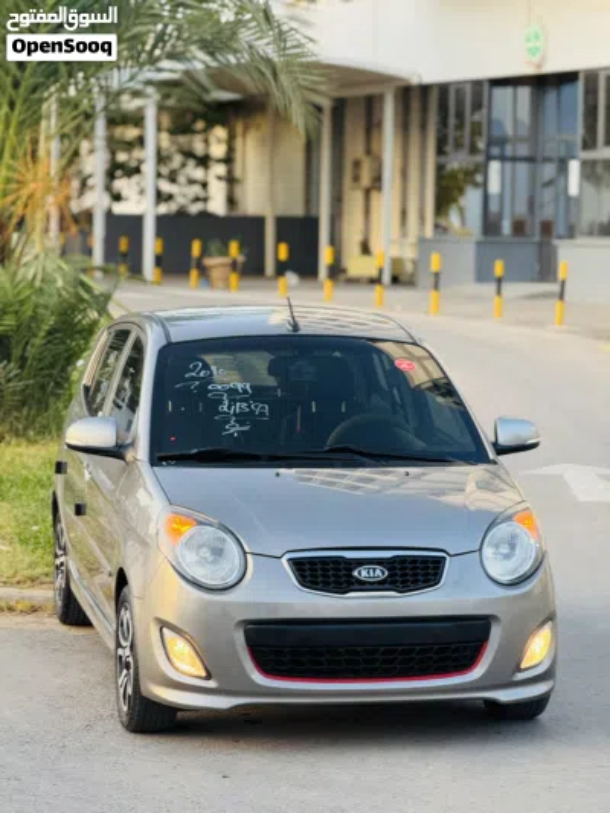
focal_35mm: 120
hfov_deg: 12.4
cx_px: 305
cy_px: 406
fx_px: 2818
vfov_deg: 16.4
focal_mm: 15.66
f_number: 2.8
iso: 100
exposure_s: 1/99
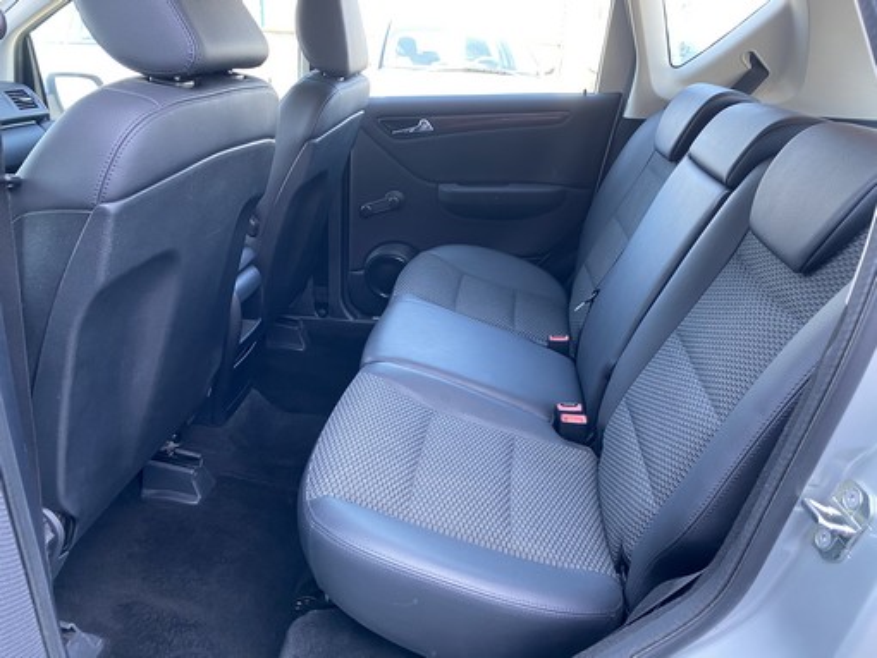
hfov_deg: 67.3
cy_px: 329
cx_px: 438
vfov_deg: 53.1
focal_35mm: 26
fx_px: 659
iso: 125
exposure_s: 1/75
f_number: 1.8
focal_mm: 4.25
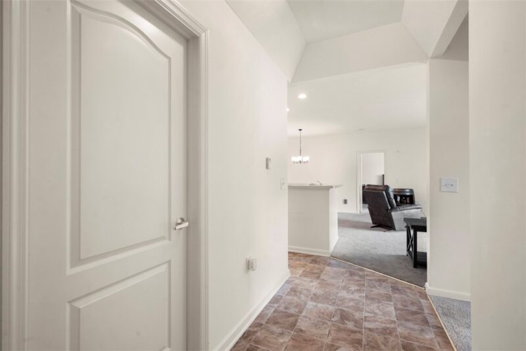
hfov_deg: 96.7
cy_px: 176
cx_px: 263
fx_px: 234
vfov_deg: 73.8
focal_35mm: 16
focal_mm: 16
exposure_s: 1/1.25
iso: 400
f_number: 8
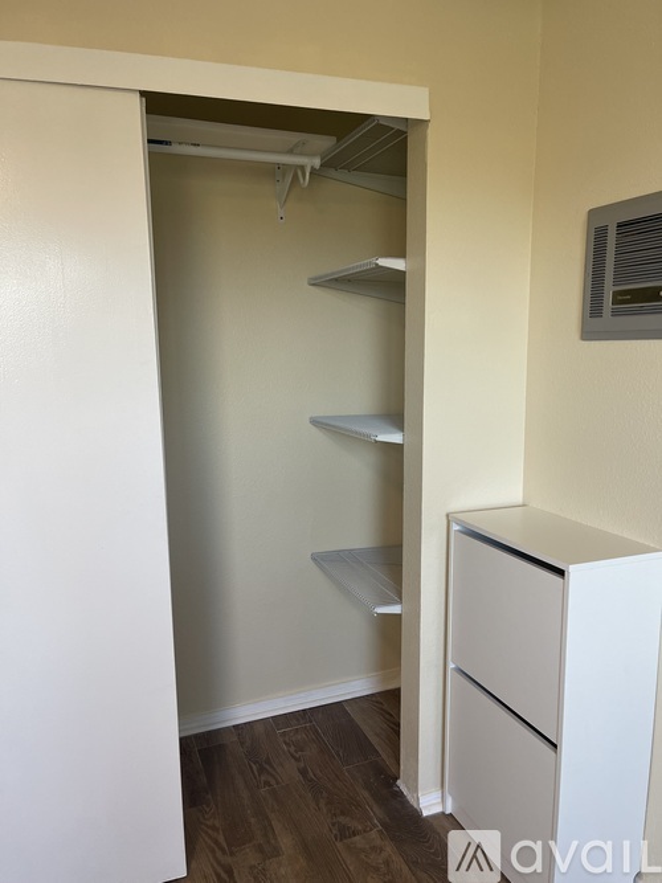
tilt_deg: -8.3
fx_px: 638
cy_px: 442
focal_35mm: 25
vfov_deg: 69.4
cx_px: 331
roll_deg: +1.0
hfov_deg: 54.9
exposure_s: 1/120
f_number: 1.6
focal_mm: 5.1
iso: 125
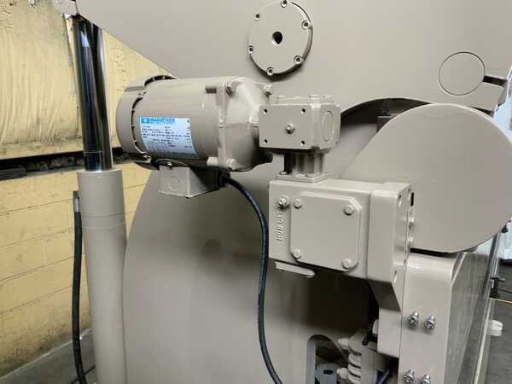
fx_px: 429
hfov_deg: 61.7
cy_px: 192
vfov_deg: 48.2
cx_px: 256
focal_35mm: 29
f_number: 1.8
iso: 64
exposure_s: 1/60
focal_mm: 3
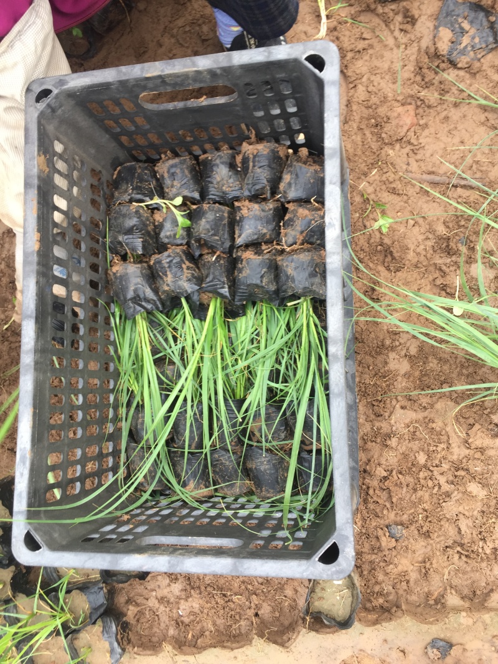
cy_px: 332
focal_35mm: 29
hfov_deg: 48.2
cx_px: 249
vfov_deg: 61.7
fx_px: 556
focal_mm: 4.15
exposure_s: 1/50
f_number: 2.2
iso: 32
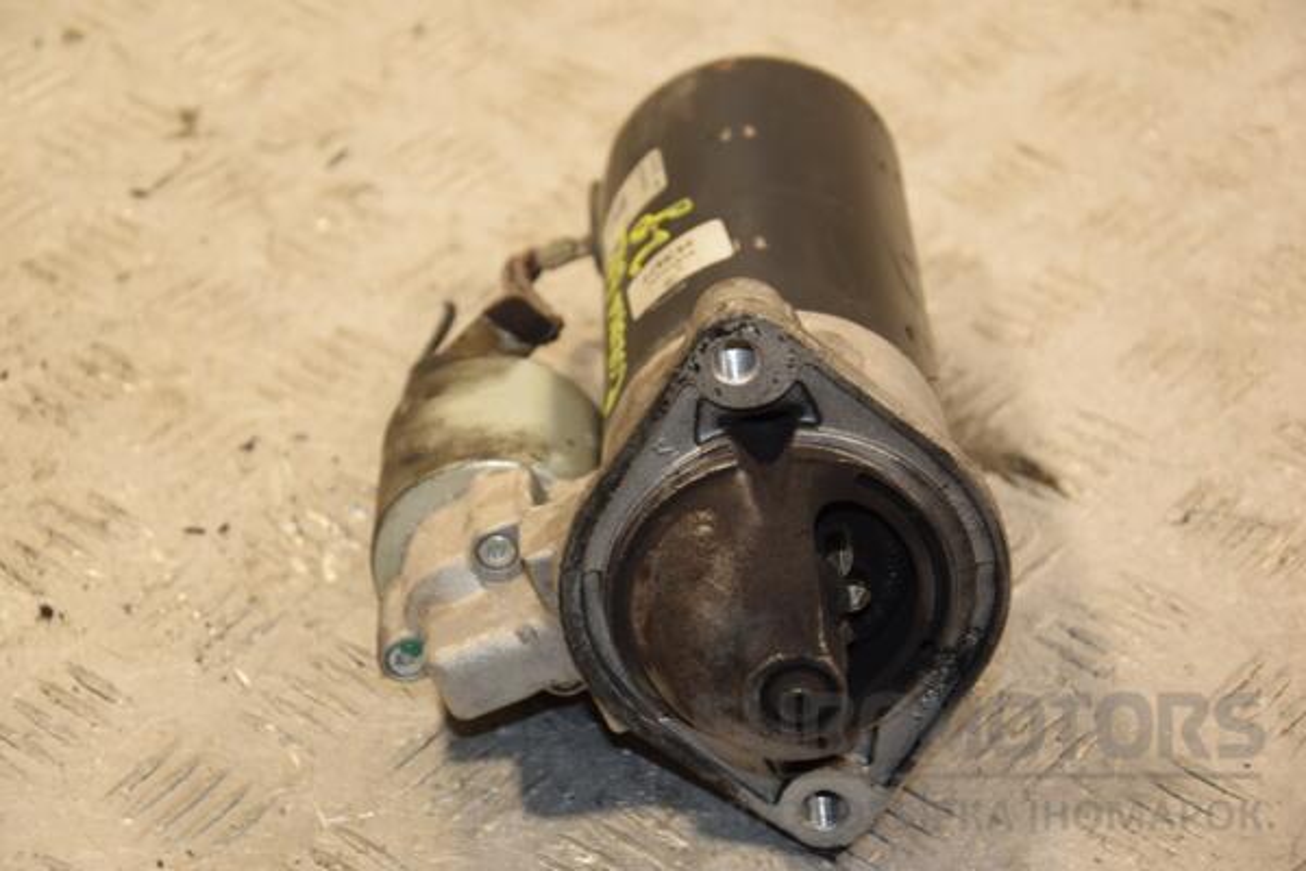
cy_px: 436
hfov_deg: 20.6
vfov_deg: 13.8
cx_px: 653
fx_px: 3591
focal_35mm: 99
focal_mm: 66
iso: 800
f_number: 5.3
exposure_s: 1/160
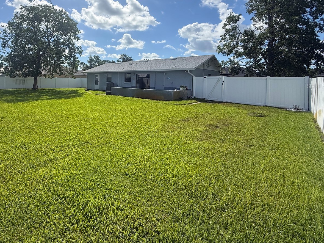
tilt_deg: -0.7
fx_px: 178
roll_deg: -1.3
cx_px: 113
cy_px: 86
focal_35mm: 19
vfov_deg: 67.2
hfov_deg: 82.3
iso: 50
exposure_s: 1/3289
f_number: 2.2
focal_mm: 2.22
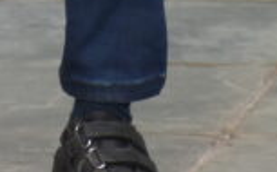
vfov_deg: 0.5
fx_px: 19004
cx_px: 0
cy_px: -520
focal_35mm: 2522
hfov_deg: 0.8
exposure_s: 1/500
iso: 800
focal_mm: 210
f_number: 5.3
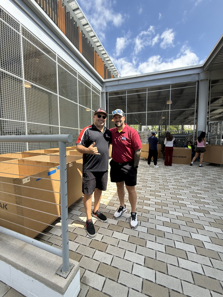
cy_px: 148
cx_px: 112
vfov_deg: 102.1
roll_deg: -0.4
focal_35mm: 14
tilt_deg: -4.7
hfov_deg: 85.7
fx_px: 120
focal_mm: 2.22
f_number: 2.2
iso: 64
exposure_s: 1/726
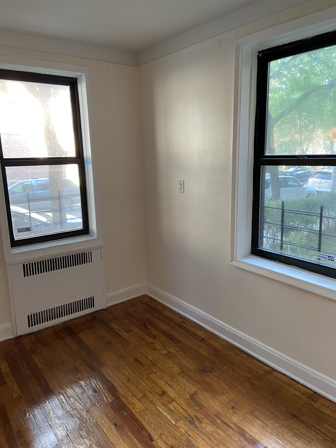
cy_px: 224
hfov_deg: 53.1
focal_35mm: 26
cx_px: 168
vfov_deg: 67.3
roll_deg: +3.3
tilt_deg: -12.9
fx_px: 336
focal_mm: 4.25
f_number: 1.8
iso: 160
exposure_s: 1/60
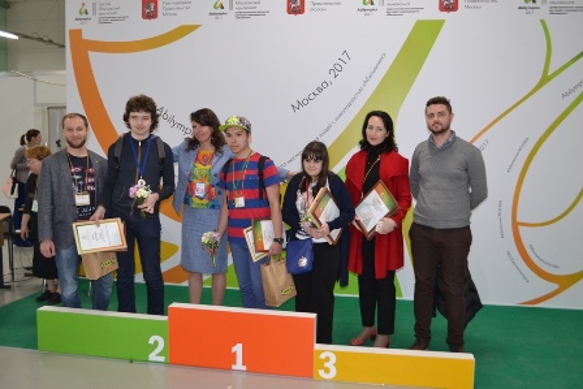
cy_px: 194
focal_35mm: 33
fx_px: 535
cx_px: 292
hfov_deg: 57.2
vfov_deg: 40.0
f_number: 4
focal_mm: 22
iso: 1800
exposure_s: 1/60
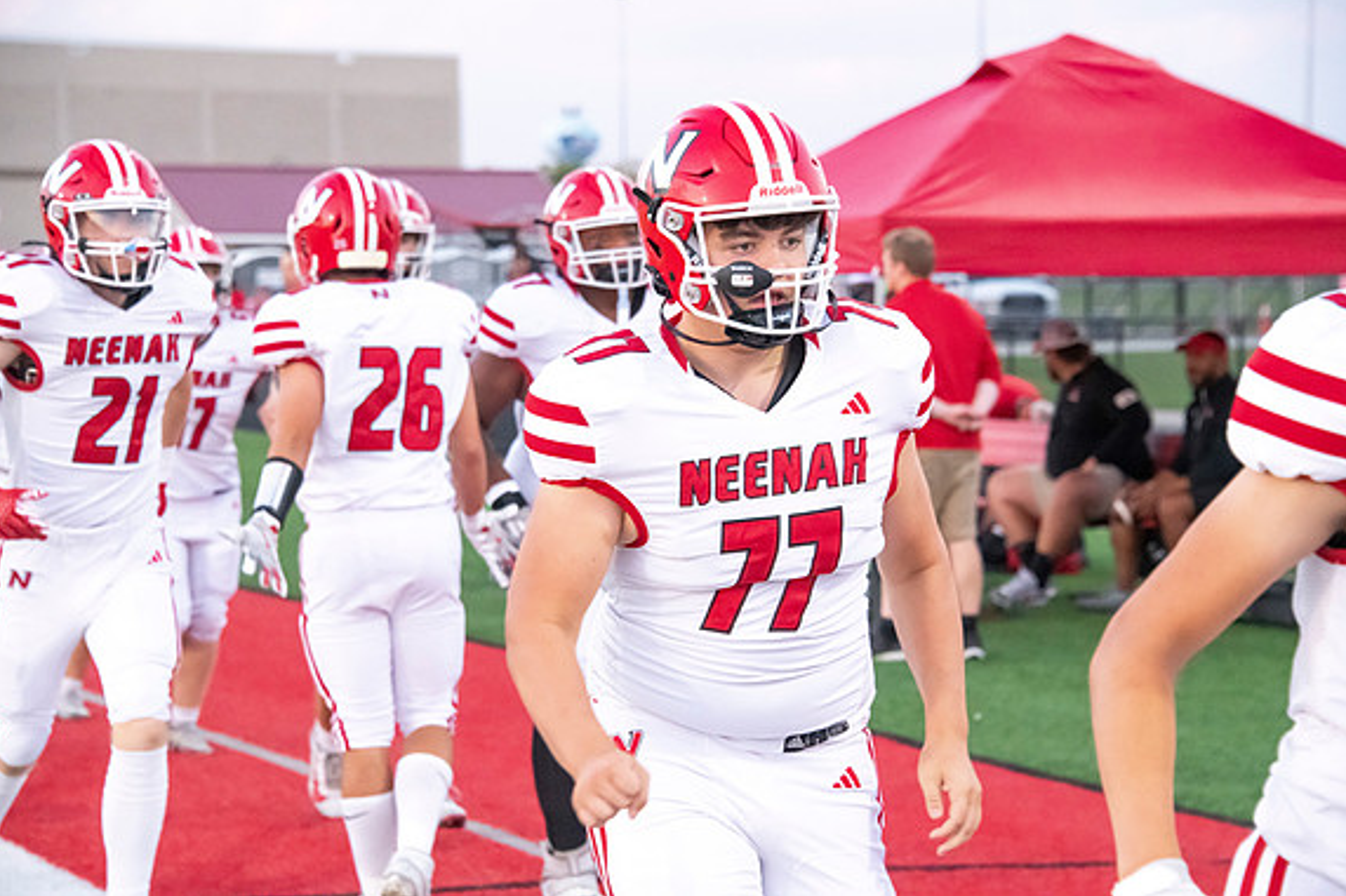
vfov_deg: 10.0
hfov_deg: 15.0
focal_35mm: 137
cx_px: 675
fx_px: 5120
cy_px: 443
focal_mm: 135
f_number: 7.1
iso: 10000
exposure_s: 1/800
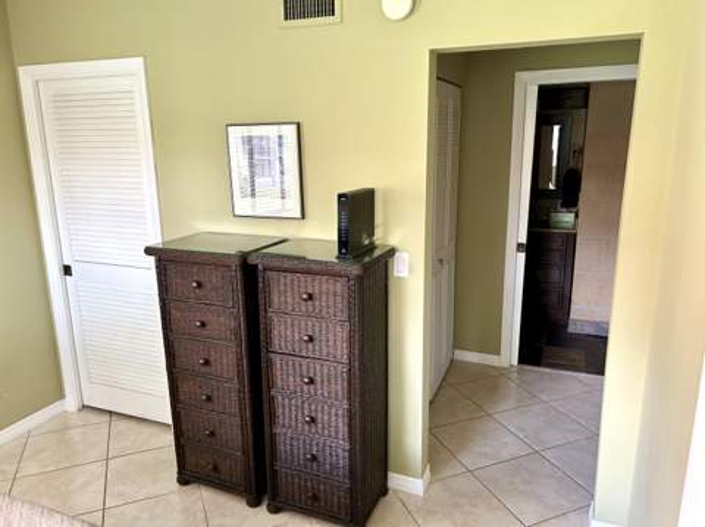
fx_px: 529
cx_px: 352
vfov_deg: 53.0
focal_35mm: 26
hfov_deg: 67.4
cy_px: 264
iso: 200
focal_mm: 5.7
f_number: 1.5
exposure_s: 1/60
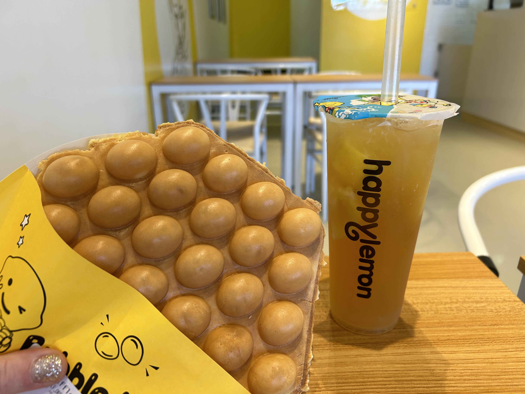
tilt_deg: -21.5
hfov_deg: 67.3
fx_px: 394
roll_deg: +1.5
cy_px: 197
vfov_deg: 53.1
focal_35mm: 26
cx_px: 262
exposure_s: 1/120
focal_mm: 5.7
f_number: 1.5
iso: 80
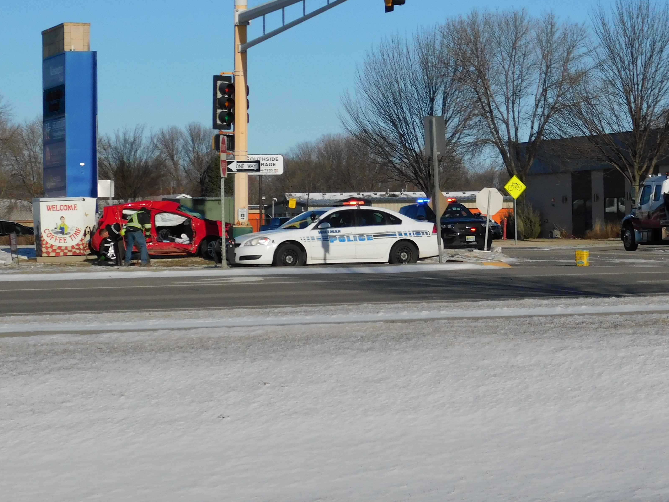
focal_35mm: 116
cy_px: 150
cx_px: 413
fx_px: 2242
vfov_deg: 12.7
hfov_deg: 17.0
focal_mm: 14.2
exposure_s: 1/500
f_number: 8.8
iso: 125
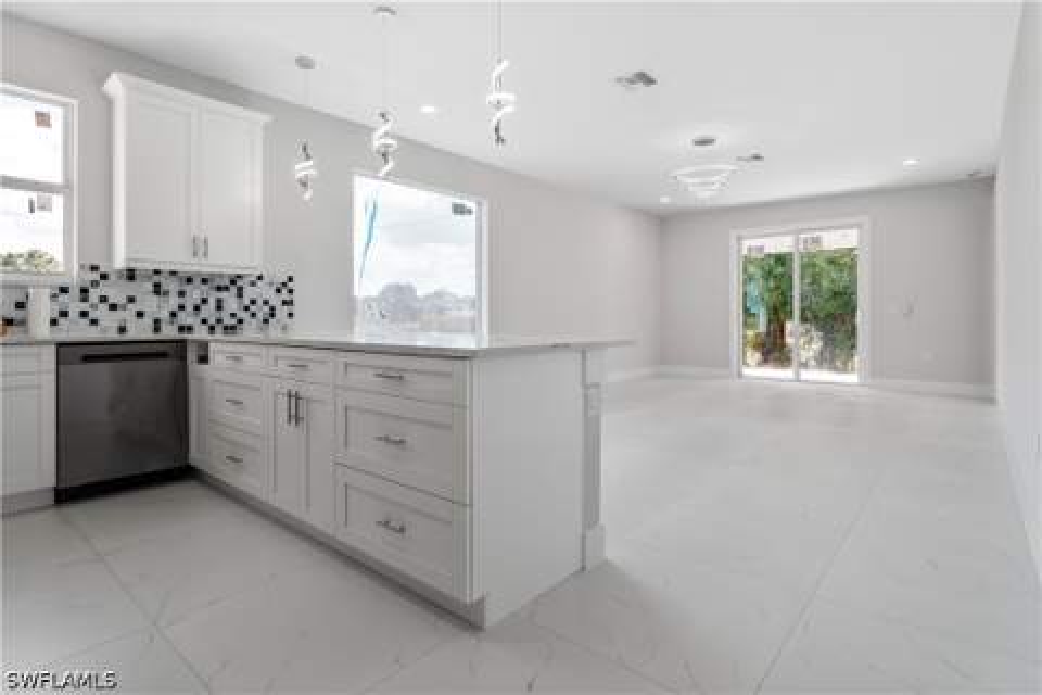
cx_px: 521
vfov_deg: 67.4
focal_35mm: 18
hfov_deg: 90.0
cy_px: 348
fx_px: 521
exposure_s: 1/160
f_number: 4
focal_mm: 18
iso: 100
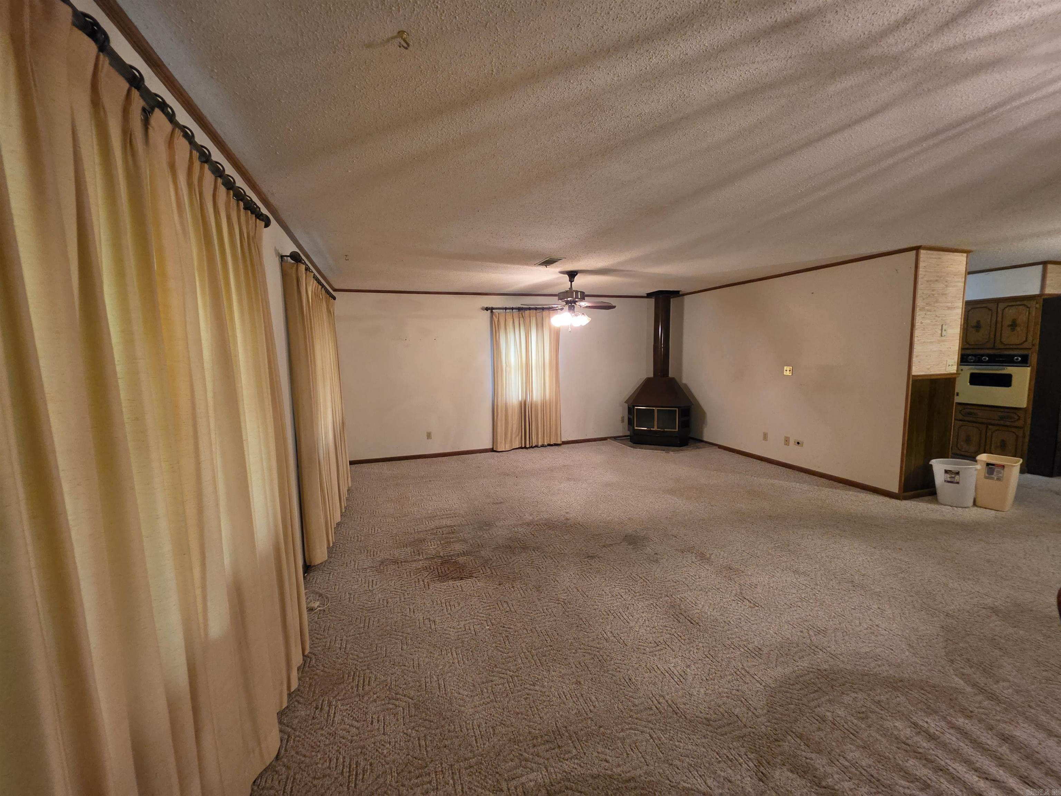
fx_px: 398
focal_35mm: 13
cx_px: 530
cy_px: 398
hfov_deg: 106.2
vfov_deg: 89.9
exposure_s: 1/60
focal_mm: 2.2
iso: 640
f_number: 1.9
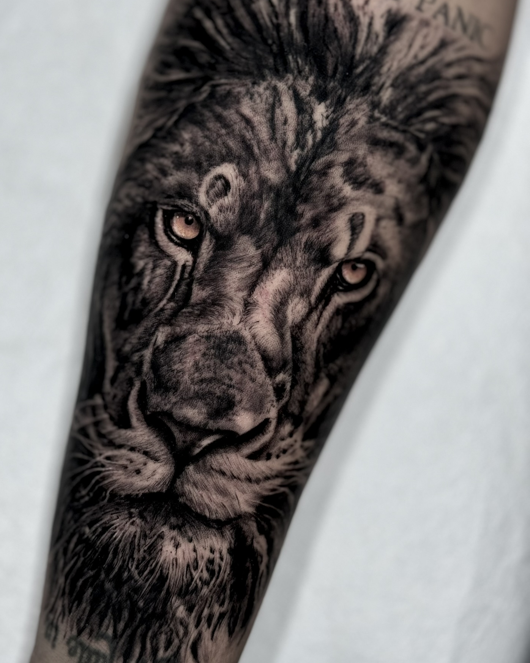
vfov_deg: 34.1
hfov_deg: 27.6
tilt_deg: -87.3
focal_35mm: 55
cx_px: 240
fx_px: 1078
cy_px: 311
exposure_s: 1/60
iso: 200
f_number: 1.78
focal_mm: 6.76
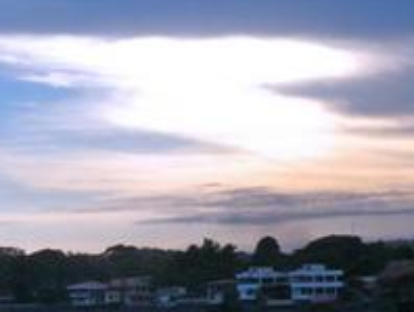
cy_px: 178
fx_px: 1162
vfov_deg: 15.3
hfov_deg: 20.1
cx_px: 106
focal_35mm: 97
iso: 100
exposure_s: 1/250
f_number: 8.5
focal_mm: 5.8
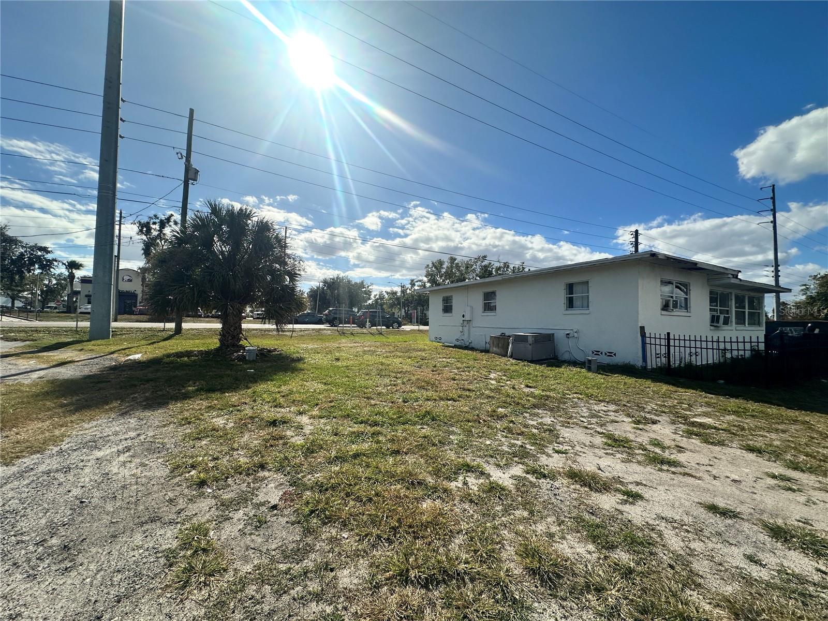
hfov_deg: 102.1
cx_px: 414
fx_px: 335
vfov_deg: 85.7
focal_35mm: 14
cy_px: 310
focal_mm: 2.22
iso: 50
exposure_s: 1/4831
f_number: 2.2
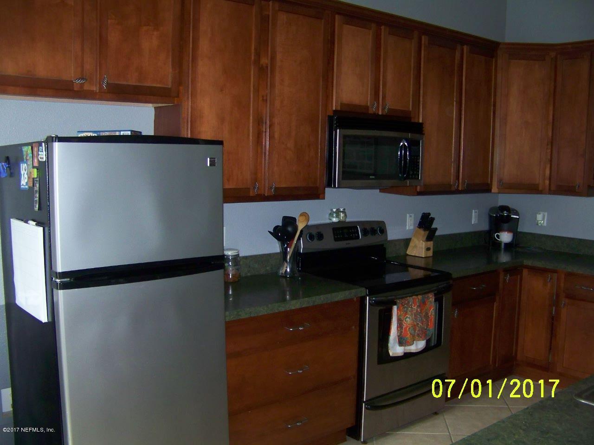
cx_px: 297
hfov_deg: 51.4
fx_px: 618
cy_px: 222
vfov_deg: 39.7
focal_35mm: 36
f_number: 2.8
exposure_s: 1/30
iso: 200
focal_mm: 5.85
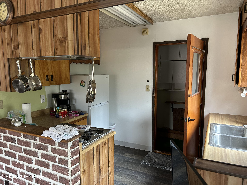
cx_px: 124
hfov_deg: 67.3
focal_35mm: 26
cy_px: 92
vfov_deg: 53.1
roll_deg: -0.1
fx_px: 186
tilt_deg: -6.9
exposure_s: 1/60
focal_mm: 5.7
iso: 200
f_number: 1.5
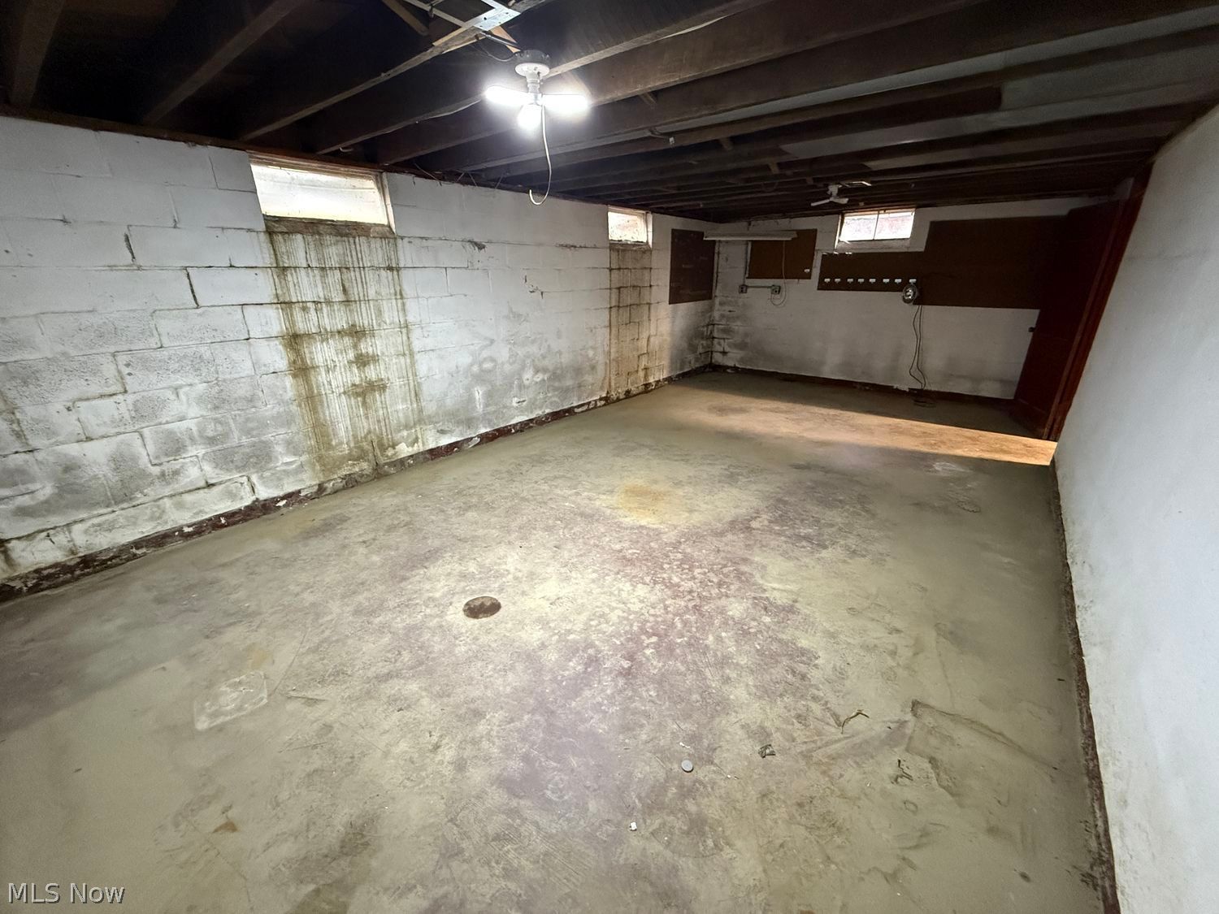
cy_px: 457
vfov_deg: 85.7
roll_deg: +0.4
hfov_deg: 102.1
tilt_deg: -20.0
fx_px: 493
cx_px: 610
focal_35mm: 14
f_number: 2.2
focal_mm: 2.22
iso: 1000
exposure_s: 1/60
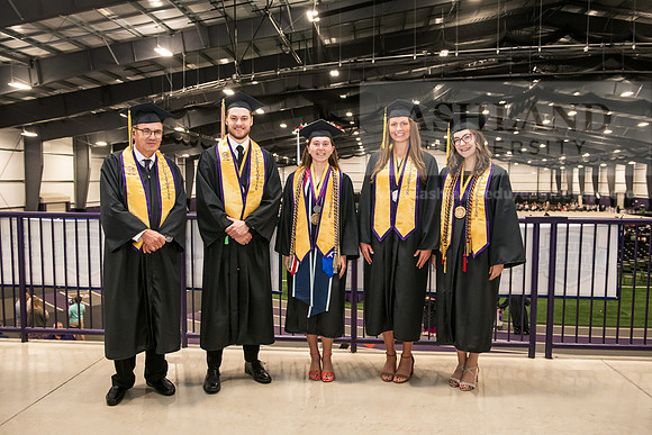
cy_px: 218
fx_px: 562
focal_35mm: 31
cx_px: 326
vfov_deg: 42.3
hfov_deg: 60.3
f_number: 4
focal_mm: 31
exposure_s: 1/200
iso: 2500
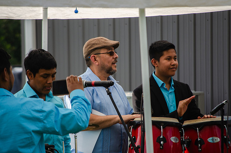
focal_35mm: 300
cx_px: 116
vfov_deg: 4.6
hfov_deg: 6.9
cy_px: 76
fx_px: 1921
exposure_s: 1/640
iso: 200
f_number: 6.3
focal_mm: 200
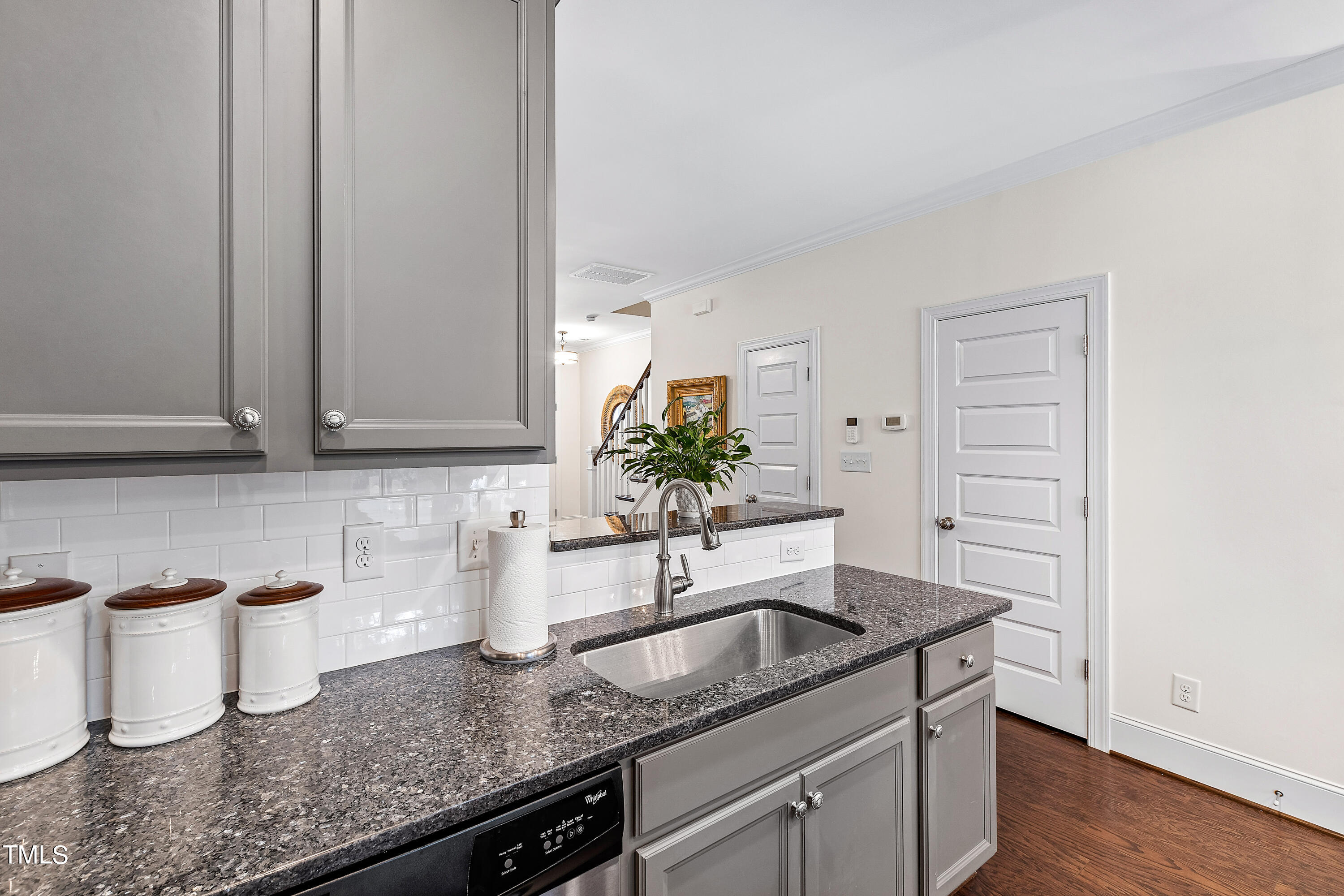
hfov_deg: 100.4
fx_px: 560
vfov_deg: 77.3
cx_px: 672
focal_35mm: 15
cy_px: 448
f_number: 9
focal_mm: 10
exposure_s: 1.3
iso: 100
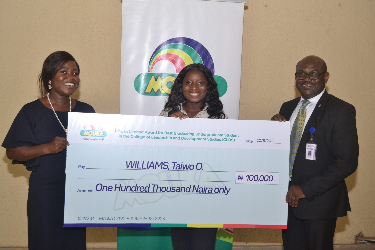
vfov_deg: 36.9
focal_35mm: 36
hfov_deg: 53.1
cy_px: 125
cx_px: 188
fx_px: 375
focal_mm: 24
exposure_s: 1/160
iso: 800
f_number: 6.3
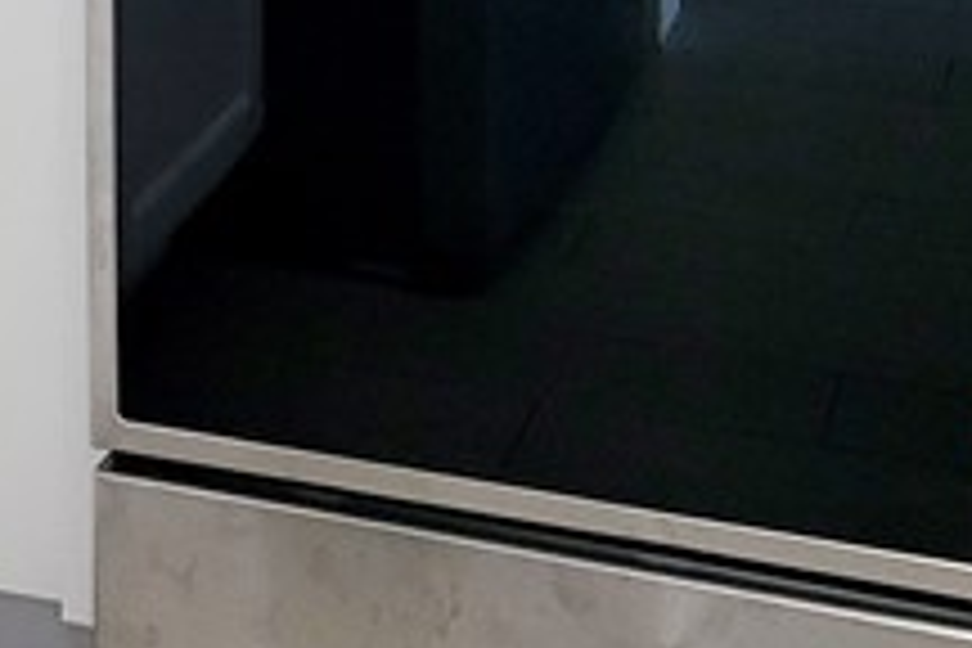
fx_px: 3456
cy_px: -846
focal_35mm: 128
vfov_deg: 9.6
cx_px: -54
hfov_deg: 15.6
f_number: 1.8
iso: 320
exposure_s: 1/120
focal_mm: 5.4
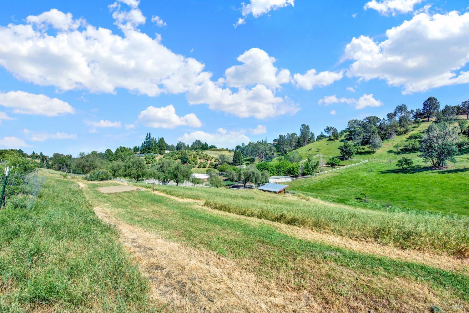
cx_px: 234
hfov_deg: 104.2
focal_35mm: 14
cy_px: 156
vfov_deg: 81.3
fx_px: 182
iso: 100
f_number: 14
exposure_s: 1/100
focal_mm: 14
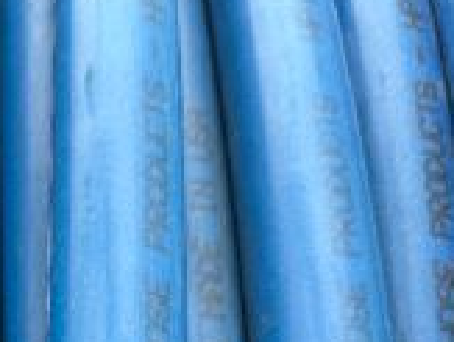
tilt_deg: -15.4
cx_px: -139
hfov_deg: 19.2
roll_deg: +3.4
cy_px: 603
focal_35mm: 94
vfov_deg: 14.1
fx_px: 1236
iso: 80
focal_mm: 6.86
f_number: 1.78
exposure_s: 1/337
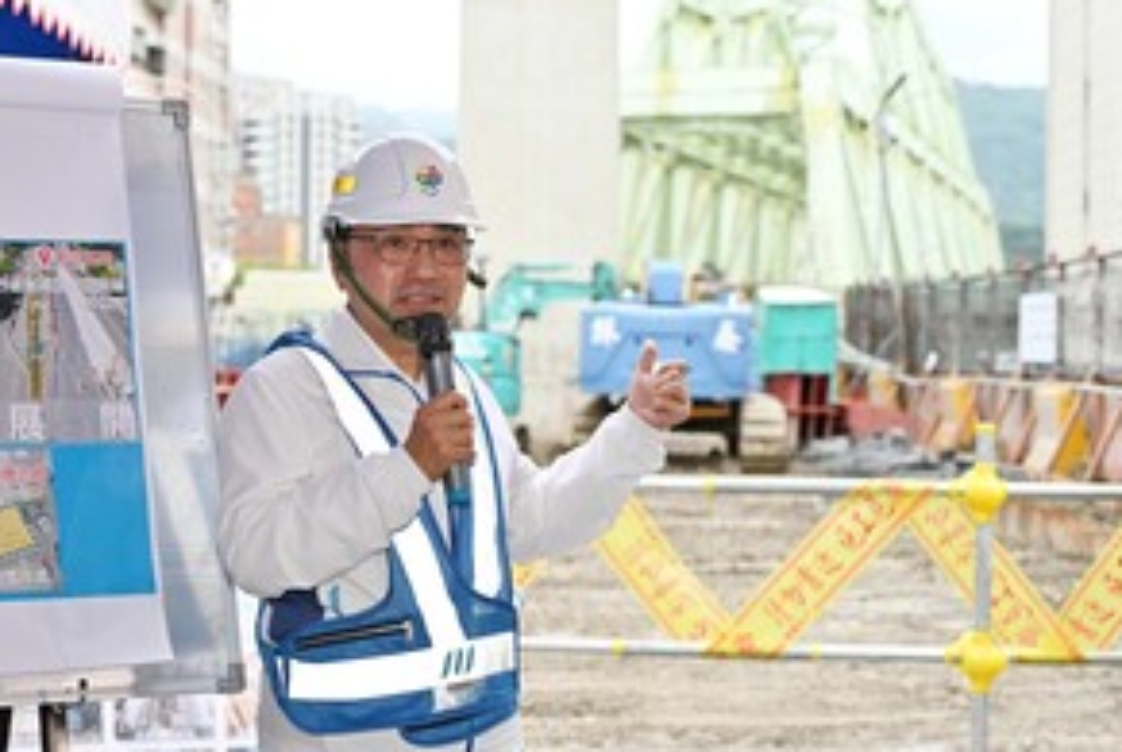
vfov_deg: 19.5
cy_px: 314
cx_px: 359
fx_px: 2185
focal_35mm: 70
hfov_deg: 28.6
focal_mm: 51
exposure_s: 1/125
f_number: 4
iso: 180
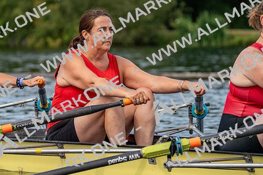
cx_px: 107
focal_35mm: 249
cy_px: 74
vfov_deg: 5.5
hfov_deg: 8.3
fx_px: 1820
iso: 400
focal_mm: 209
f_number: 5.6
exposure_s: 1/1600
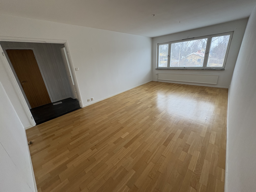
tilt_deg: -20.0
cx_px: 128
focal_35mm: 14
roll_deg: +5.2
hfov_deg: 102.1
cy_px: 96
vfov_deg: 85.7
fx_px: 104
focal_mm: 2.22
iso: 200
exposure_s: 1/99
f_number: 2.2
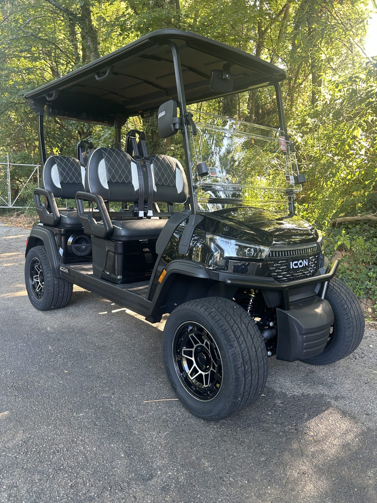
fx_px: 378
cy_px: 252
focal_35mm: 26
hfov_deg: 53.1
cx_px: 188
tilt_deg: -9.9
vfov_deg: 67.3
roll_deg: -3.6
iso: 125
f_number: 1.5
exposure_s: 1/83
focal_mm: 5.7
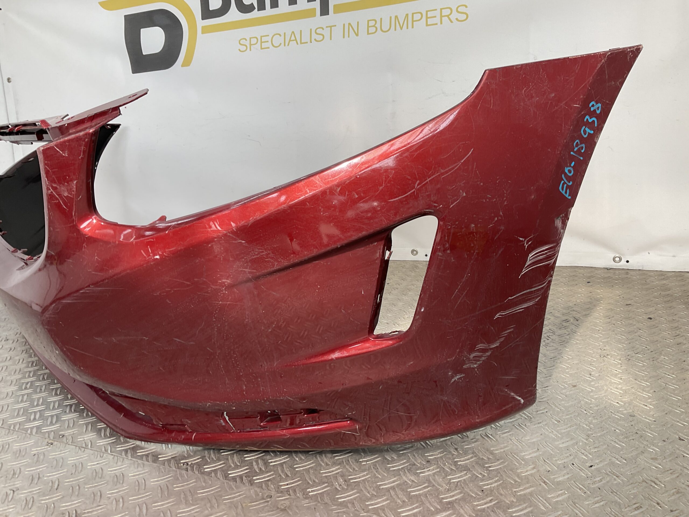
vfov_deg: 48.2
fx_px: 577
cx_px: 344
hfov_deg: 61.7
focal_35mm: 29
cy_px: 258
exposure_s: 1/161
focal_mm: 3
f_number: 1.8
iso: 16
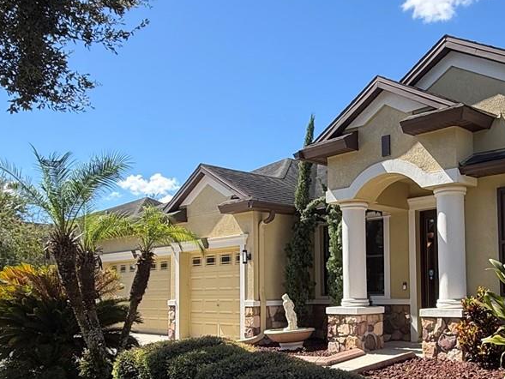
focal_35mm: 38
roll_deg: +1.1
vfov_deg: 37.3
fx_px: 554
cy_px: 258
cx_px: 364
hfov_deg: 47.6
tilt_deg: +4.3
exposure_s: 1/770
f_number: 2.2
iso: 32
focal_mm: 2.22
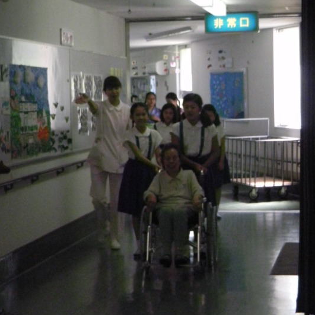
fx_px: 1019
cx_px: 159
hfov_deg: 17.6
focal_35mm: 99
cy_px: 136
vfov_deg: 17.6
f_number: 4.8
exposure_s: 1/88.7
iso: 800
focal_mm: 14.9
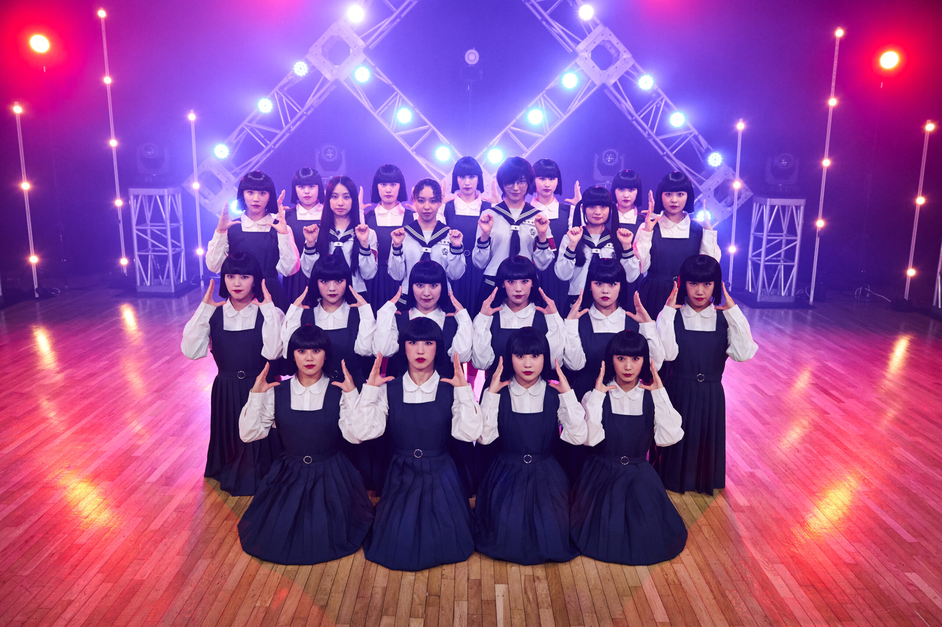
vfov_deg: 44.9
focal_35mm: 29
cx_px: 471
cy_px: 314
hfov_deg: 63.7
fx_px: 758
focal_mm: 29
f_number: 5
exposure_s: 1/320
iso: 3200
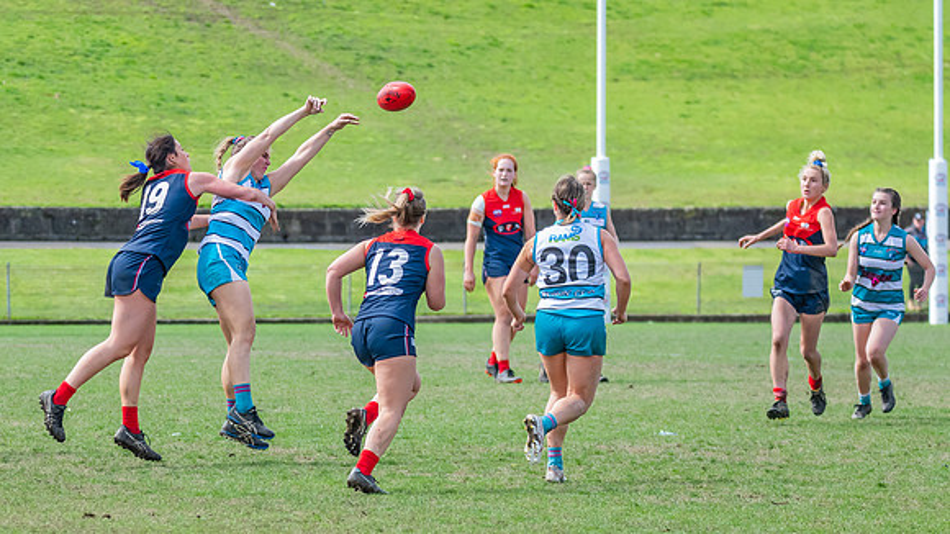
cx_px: 257
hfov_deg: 7.7
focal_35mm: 280
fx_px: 7054
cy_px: 292
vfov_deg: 4.3
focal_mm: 150
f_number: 5.6
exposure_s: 1/1600
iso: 800
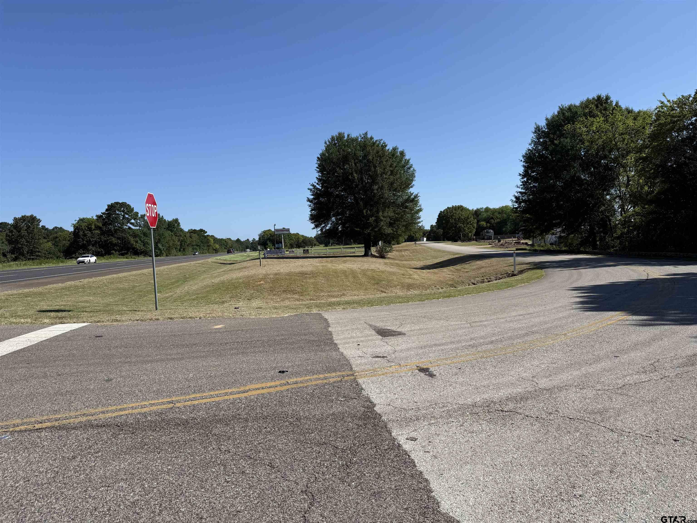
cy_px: 262
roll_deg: +3.3
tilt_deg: +0.1
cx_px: 348
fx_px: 483
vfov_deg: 56.8
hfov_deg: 71.6
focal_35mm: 24
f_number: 1.78
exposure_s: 1/5319
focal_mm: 6.76
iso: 80
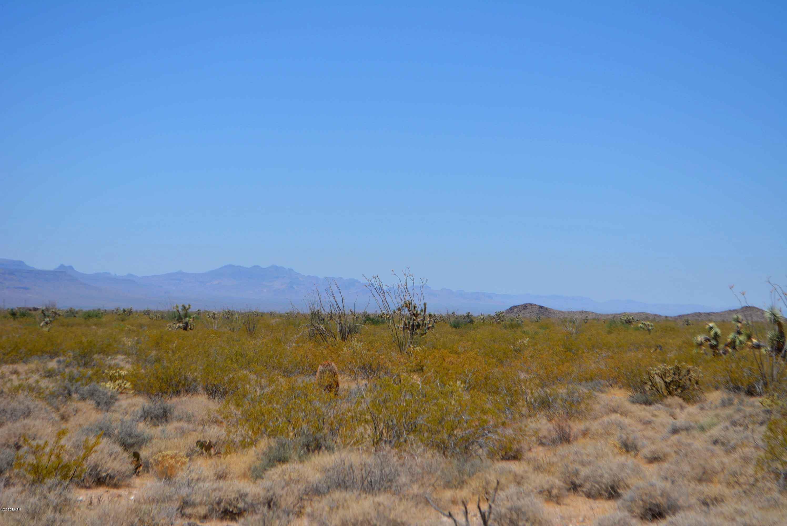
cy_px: 263
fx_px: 1805
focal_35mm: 82
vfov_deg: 16.6
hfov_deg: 24.6
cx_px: 394
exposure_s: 1/2000
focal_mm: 55
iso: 400
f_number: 7.1
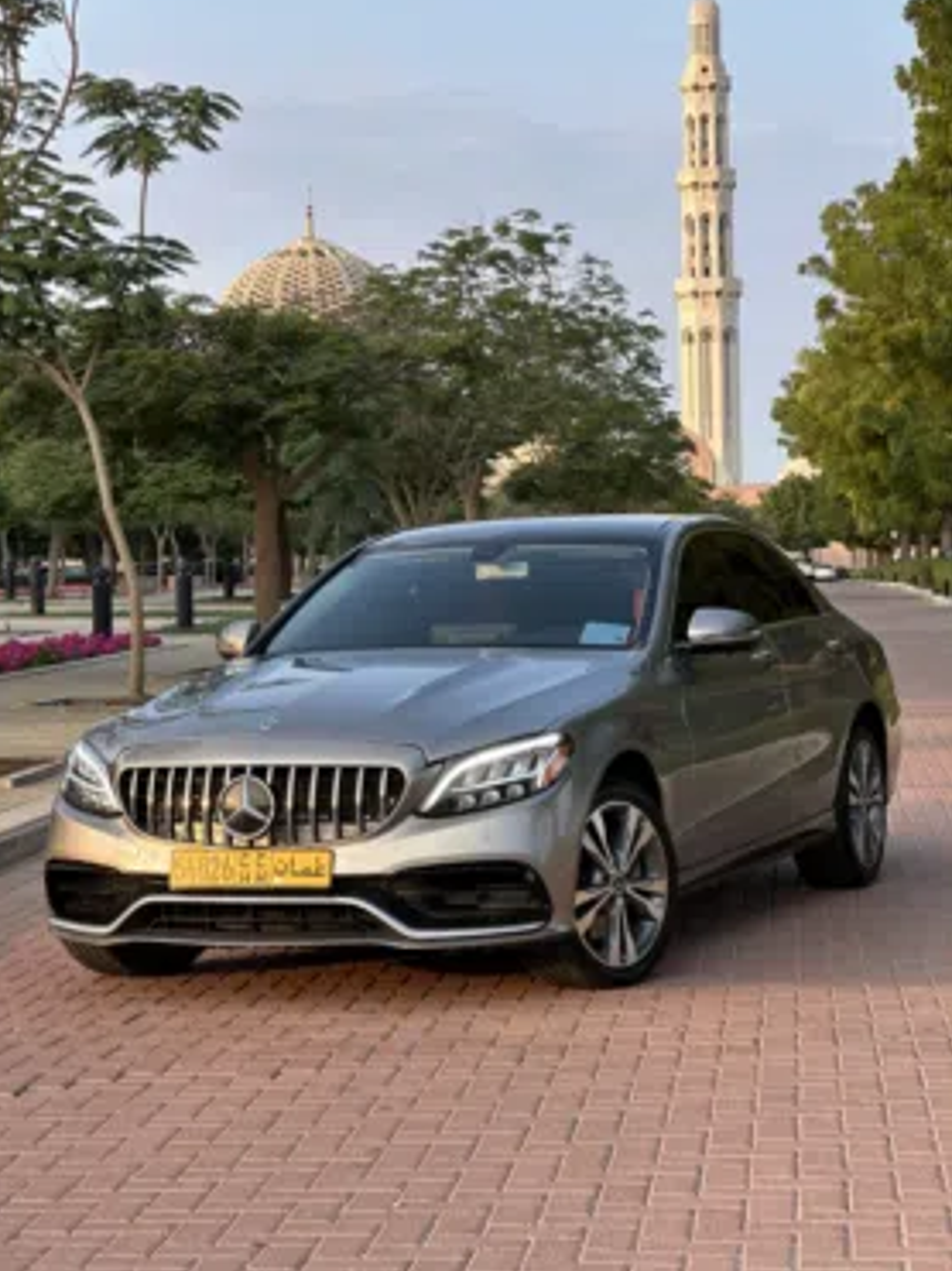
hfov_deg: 17.8
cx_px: 442
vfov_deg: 23.6
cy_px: 589
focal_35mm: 83
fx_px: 3045
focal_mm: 9
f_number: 2.8
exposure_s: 1/121
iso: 25
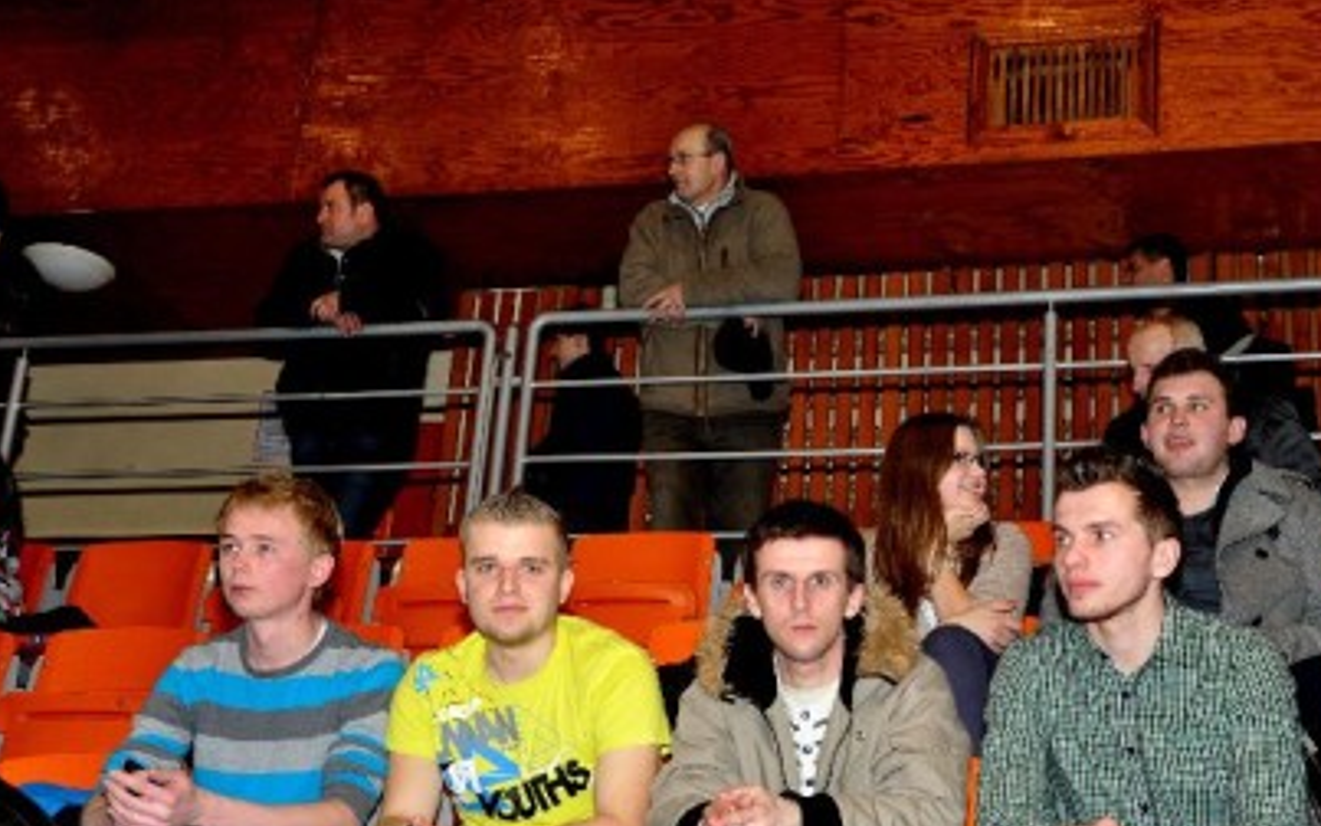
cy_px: 515
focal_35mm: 53
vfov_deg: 24.4
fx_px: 1908
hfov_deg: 38.1
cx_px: 777
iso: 200
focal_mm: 28
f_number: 4
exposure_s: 1/60
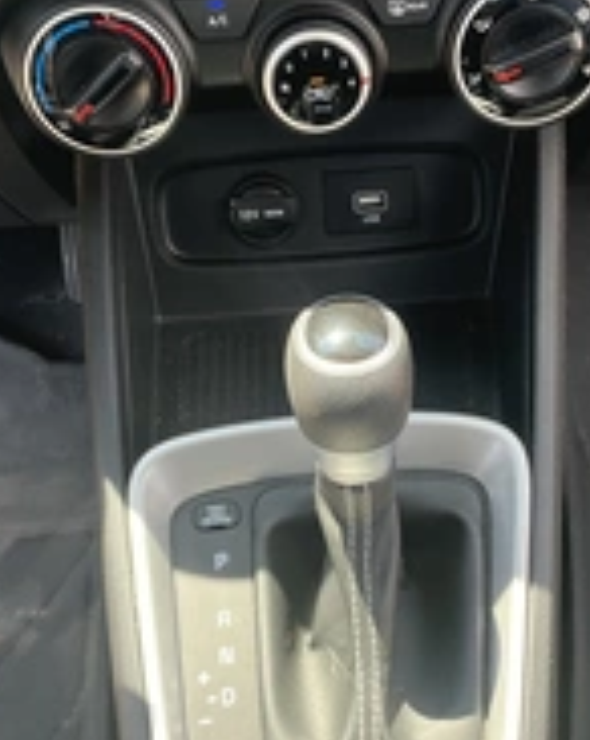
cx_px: 360
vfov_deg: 30.4
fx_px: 1356
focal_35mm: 62
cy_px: 453
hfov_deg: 24.5
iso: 50
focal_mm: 3
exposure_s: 1/122
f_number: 1.8
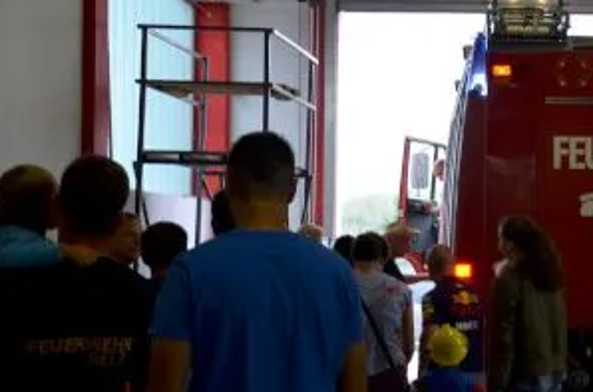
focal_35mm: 98
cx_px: 619
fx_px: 1610
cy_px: 215
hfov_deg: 20.1
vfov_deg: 13.9
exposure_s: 1/60
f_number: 4.2
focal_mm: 30
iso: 720
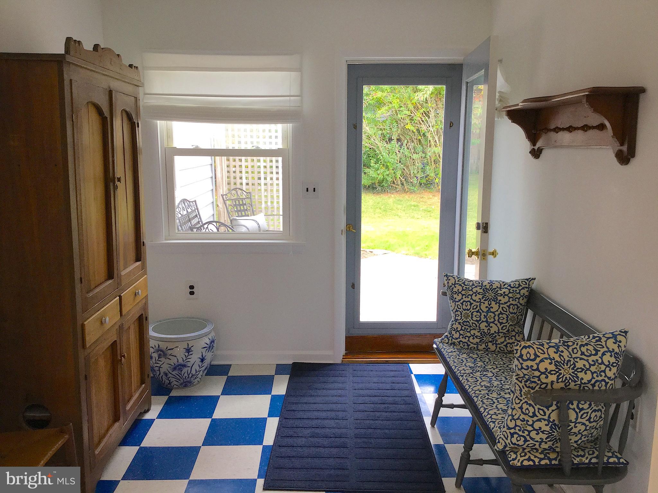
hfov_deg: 58.4
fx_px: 589
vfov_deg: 45.4
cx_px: 329
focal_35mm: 31
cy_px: 246
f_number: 2.4
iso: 32
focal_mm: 3.3
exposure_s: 1/30
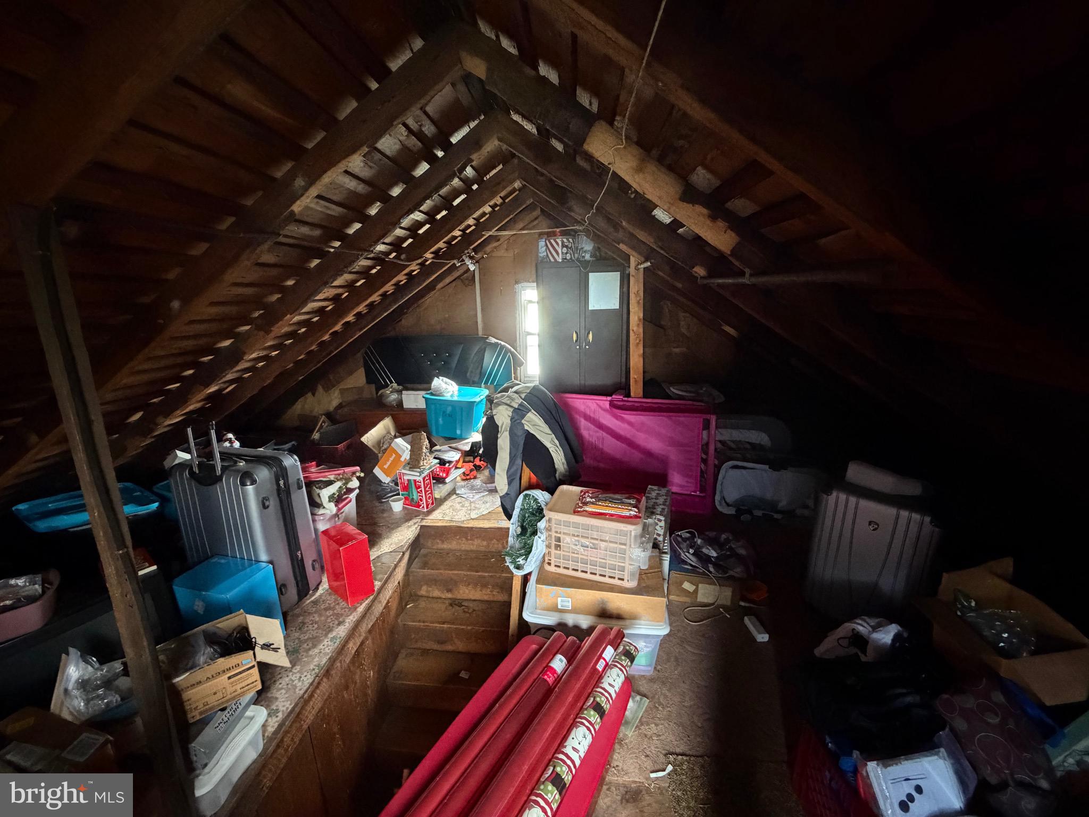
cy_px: 408
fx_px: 440
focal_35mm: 14
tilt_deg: -14.9
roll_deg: +2.0
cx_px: 544
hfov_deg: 102.1
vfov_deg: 85.7
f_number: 2.2
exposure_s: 1/40
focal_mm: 2.22
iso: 1250
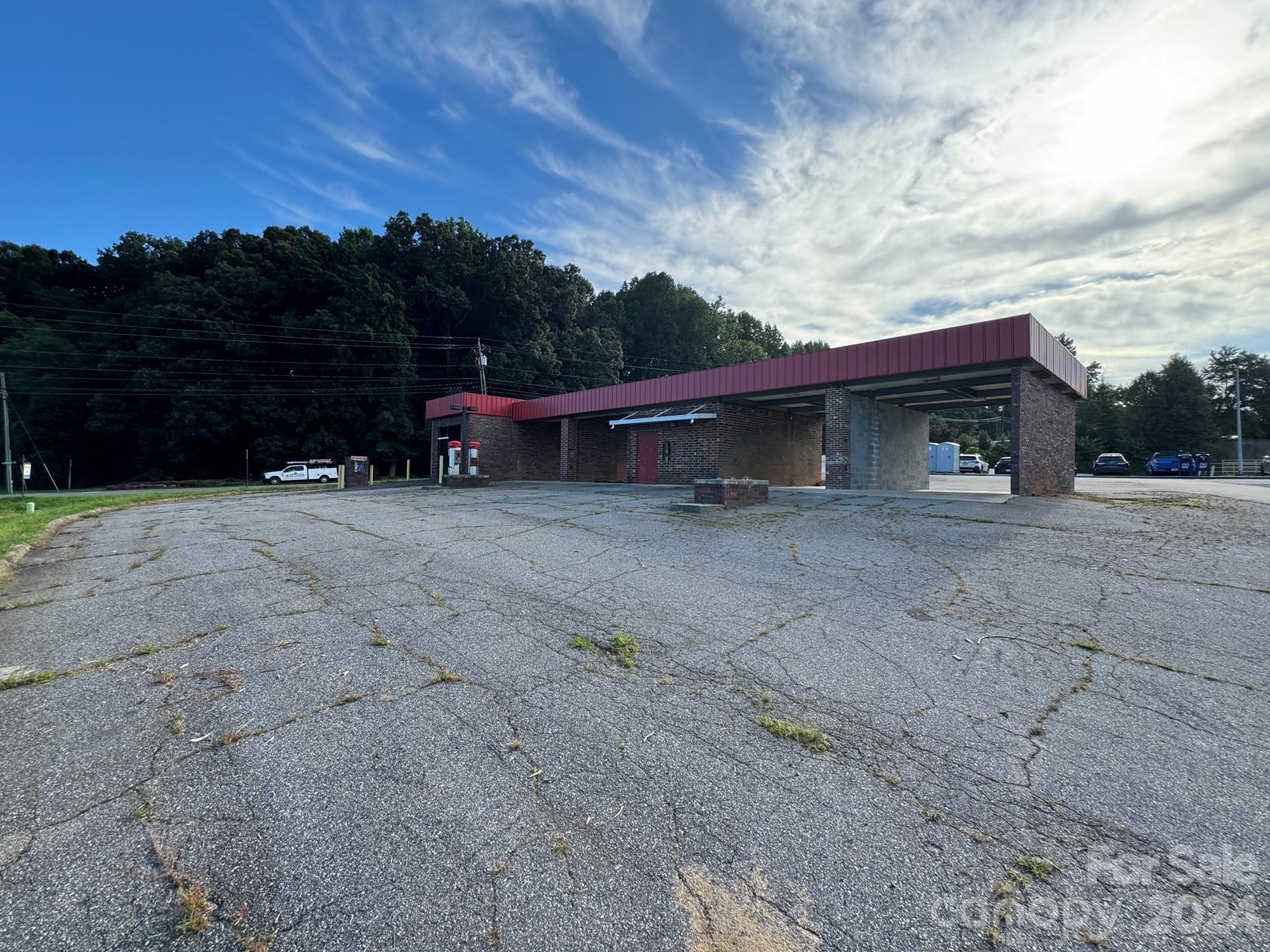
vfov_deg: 81.7
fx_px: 550
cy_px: 460
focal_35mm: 15
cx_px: 626
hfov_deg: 98.2
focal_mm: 2.22
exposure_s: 1/443
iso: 40
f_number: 2.2
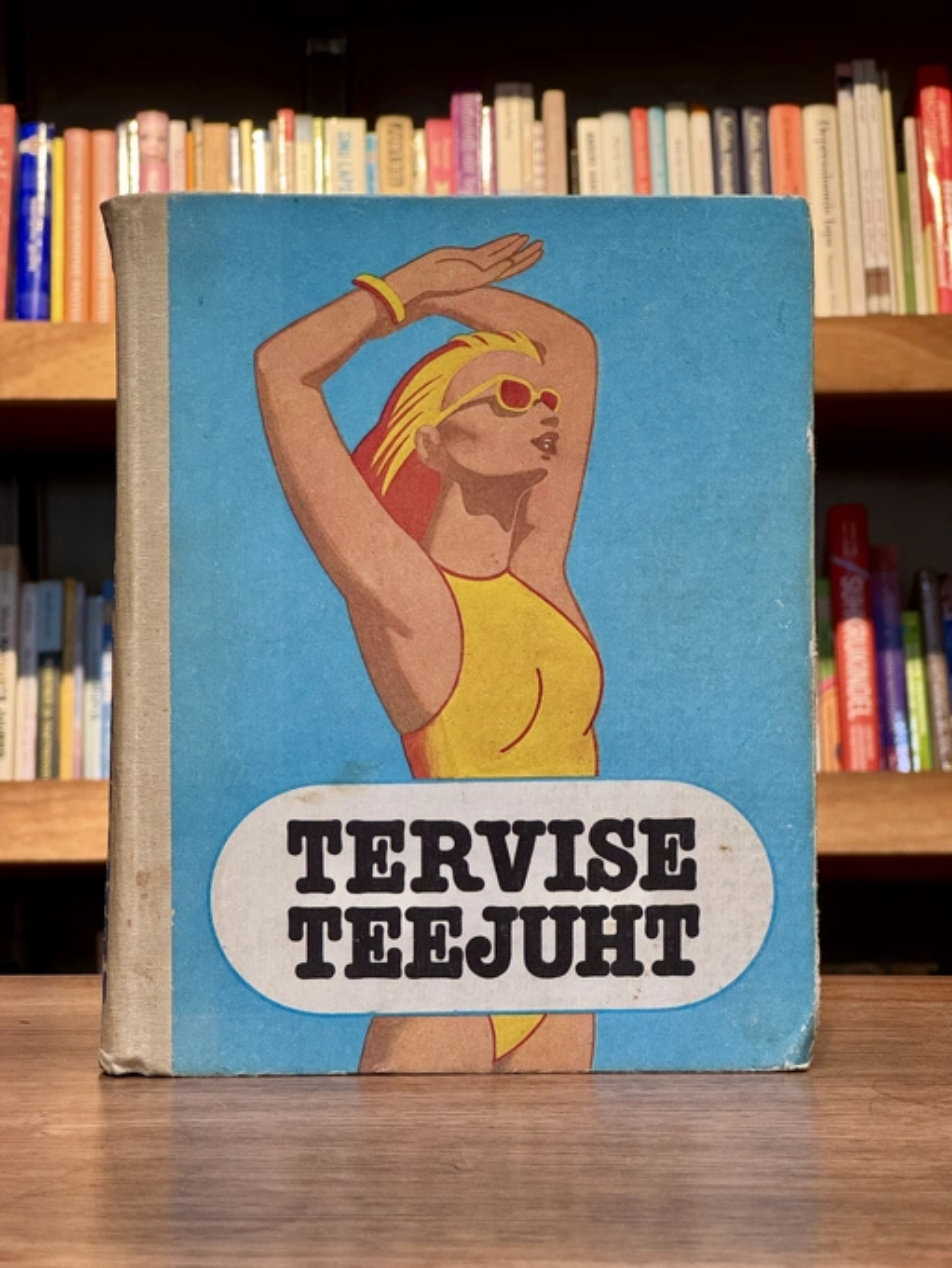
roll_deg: -0.1
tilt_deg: +0.6
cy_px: 634
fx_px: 2823
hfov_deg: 19.1
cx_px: 476
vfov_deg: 25.3
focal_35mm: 77
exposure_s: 1/94
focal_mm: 9
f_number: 2.8
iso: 250
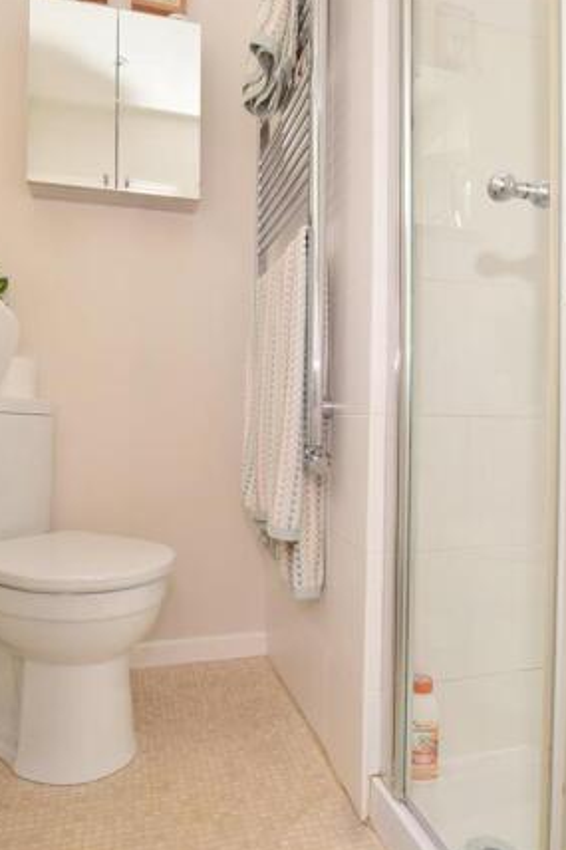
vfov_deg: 76.1
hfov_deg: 55.1
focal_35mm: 23
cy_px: 422
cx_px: 288
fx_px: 543
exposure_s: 1/60
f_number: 18
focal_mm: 10
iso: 500
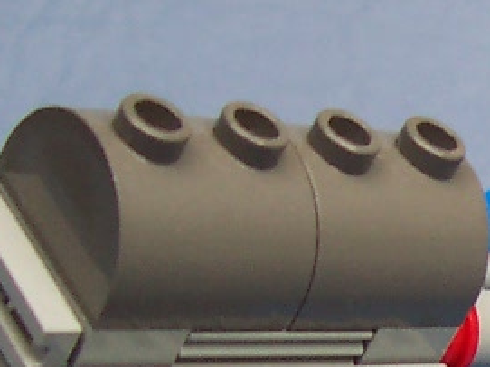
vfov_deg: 8.9
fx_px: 2320
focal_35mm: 164
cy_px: 510
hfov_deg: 11.4
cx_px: 790
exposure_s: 1/45
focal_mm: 5.6
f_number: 2.8
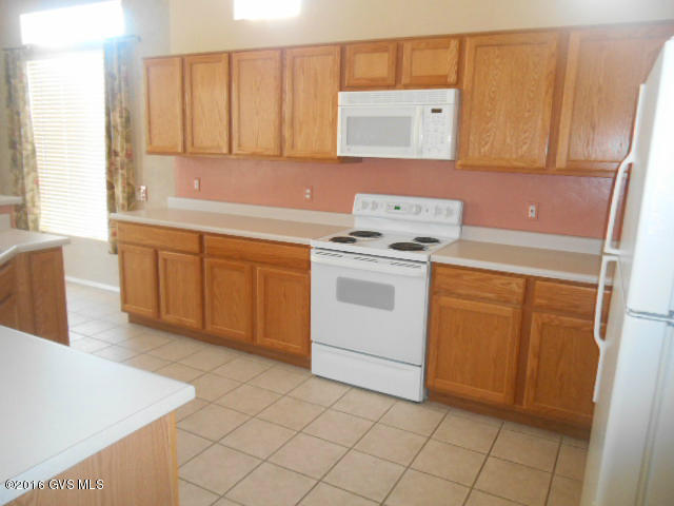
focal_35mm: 26
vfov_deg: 53.1
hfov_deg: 67.3
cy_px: 253
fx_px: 506
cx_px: 337
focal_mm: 4.7
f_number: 3.4
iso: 400
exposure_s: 1/25
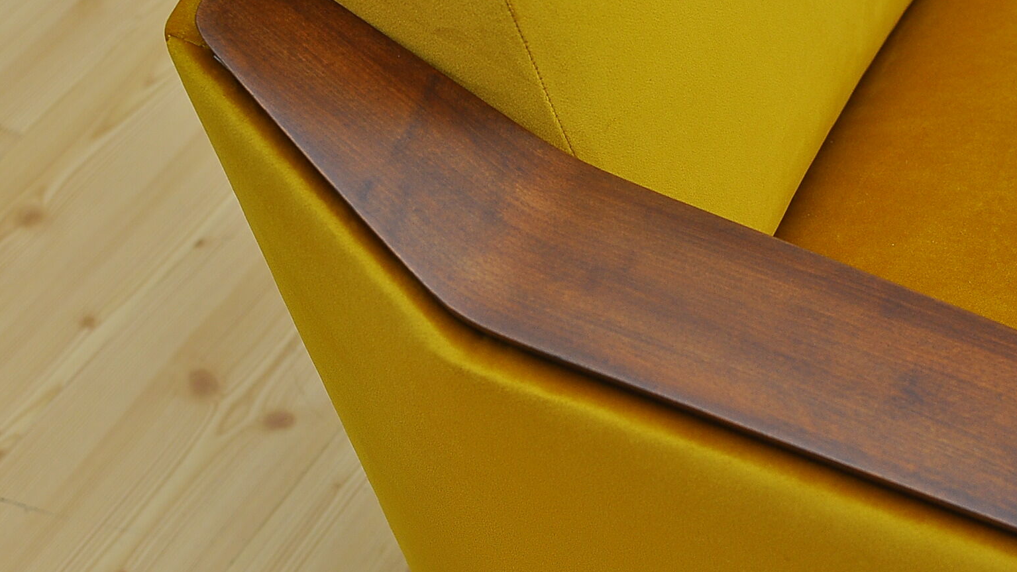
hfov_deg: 27.6
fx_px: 2069
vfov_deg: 15.7
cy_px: 204
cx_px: 539
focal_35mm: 77
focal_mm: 35
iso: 400
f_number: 4
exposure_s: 1/200
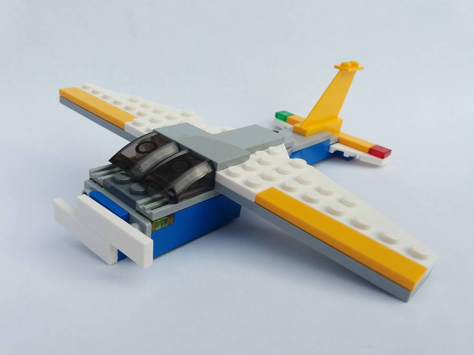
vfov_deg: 49.7
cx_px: 237
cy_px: 178
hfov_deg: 63.4
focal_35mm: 28
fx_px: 383
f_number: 1.9
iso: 64
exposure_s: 1/1643
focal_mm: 3.7
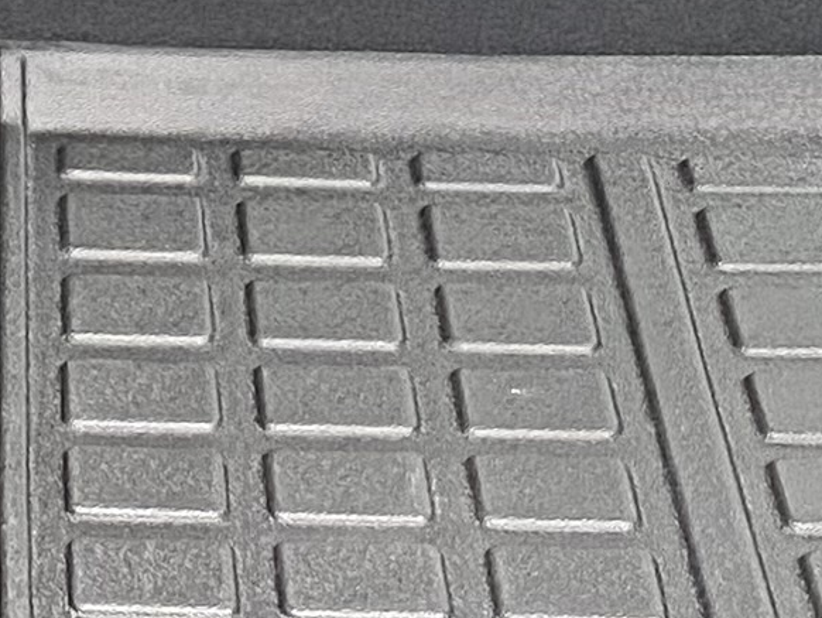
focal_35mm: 180
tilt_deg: -17.8
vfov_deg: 8.1
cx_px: -119
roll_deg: -0.9
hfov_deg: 10.8
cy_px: -300
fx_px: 4276
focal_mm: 4.25
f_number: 1.8
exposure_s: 1/90
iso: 125
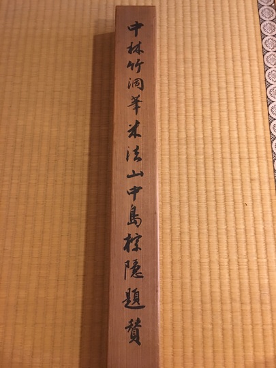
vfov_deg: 61.7
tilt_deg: -75.6
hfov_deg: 48.2
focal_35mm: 29
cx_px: 138
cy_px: 184
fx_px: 308
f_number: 2.2
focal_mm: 4.15
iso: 100
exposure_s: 1/4
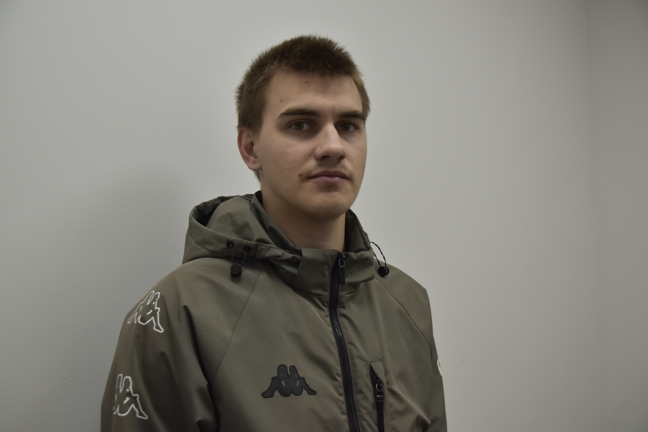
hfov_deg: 53.1
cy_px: 216
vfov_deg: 36.9
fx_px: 648
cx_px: 324
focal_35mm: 36
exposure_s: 1/250
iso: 720
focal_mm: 24
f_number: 4
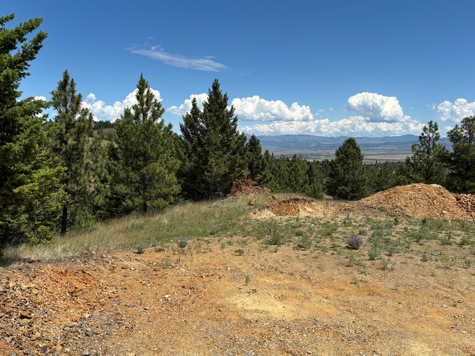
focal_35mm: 32
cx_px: 226
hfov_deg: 56.8
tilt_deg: -7.7
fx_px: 439
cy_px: 210
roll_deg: -0.5
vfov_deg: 44.0
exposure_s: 1/4255
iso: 50
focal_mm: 5.96
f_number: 1.6
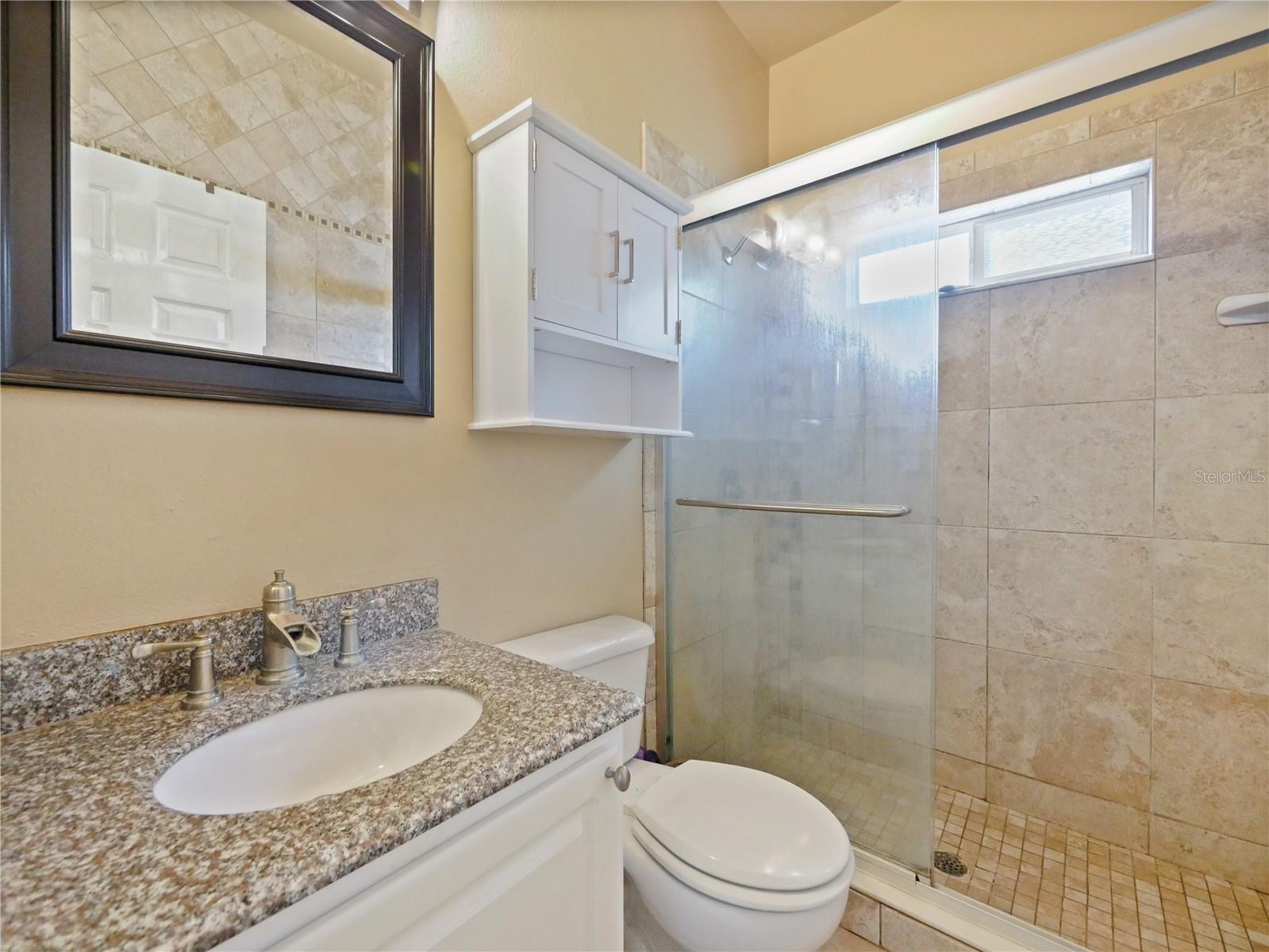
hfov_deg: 102.1
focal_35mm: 14
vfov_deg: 85.7
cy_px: 476
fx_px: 513
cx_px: 634
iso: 3200
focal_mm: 7
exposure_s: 1/25
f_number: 4
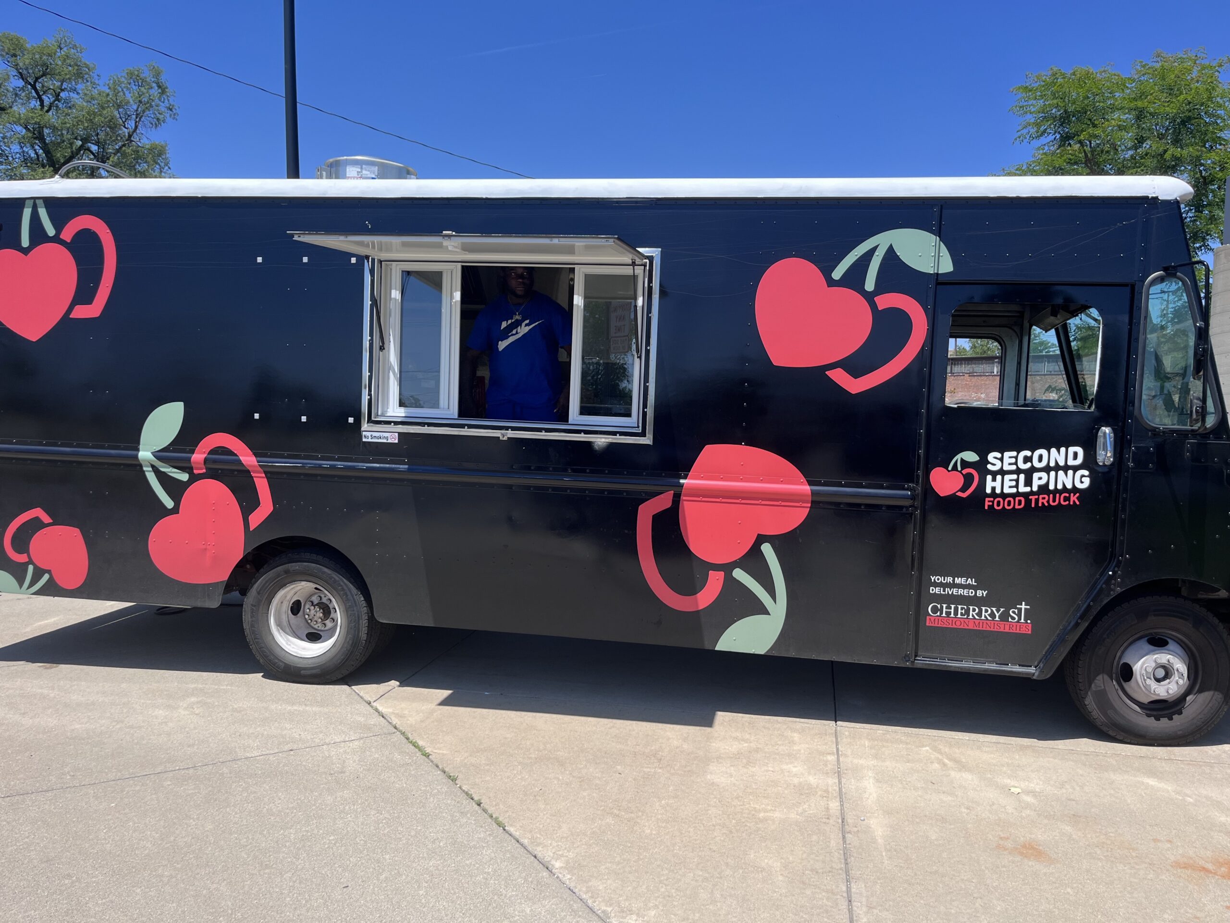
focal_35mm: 26
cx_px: 615
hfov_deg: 67.3
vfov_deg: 53.1
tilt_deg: -5.1
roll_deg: -0.4
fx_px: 924
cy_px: 462
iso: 50
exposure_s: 1/2899
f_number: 1.6
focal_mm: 5.1
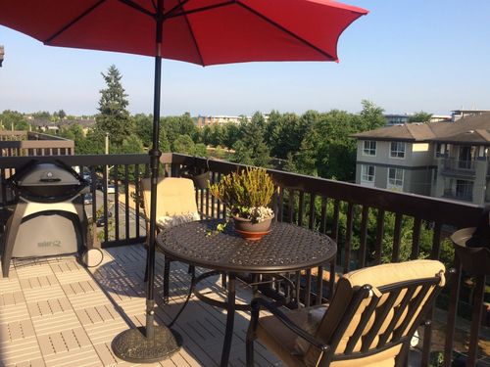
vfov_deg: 48.2
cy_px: 184
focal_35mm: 29
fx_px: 411
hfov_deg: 61.7
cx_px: 245
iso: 32
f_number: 2.2
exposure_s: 1/1325
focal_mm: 4.15
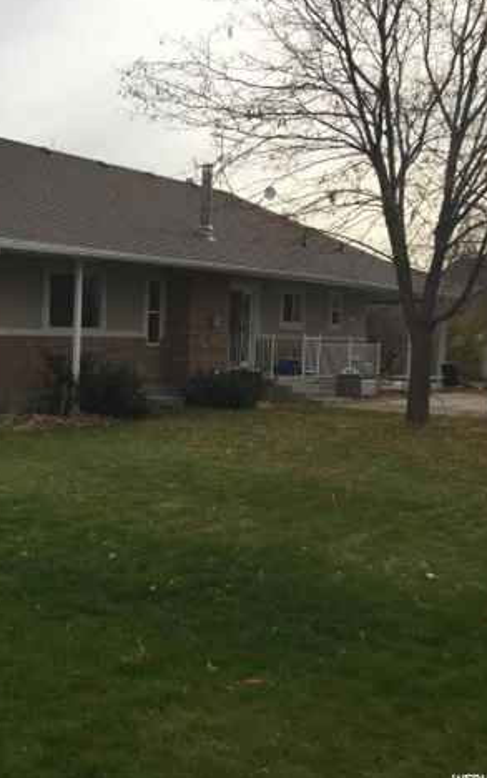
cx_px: -27
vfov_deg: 47.2
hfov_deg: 28.3
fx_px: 891
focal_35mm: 42
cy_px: 387
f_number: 2.2
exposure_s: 1/2475
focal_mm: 4.15
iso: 32
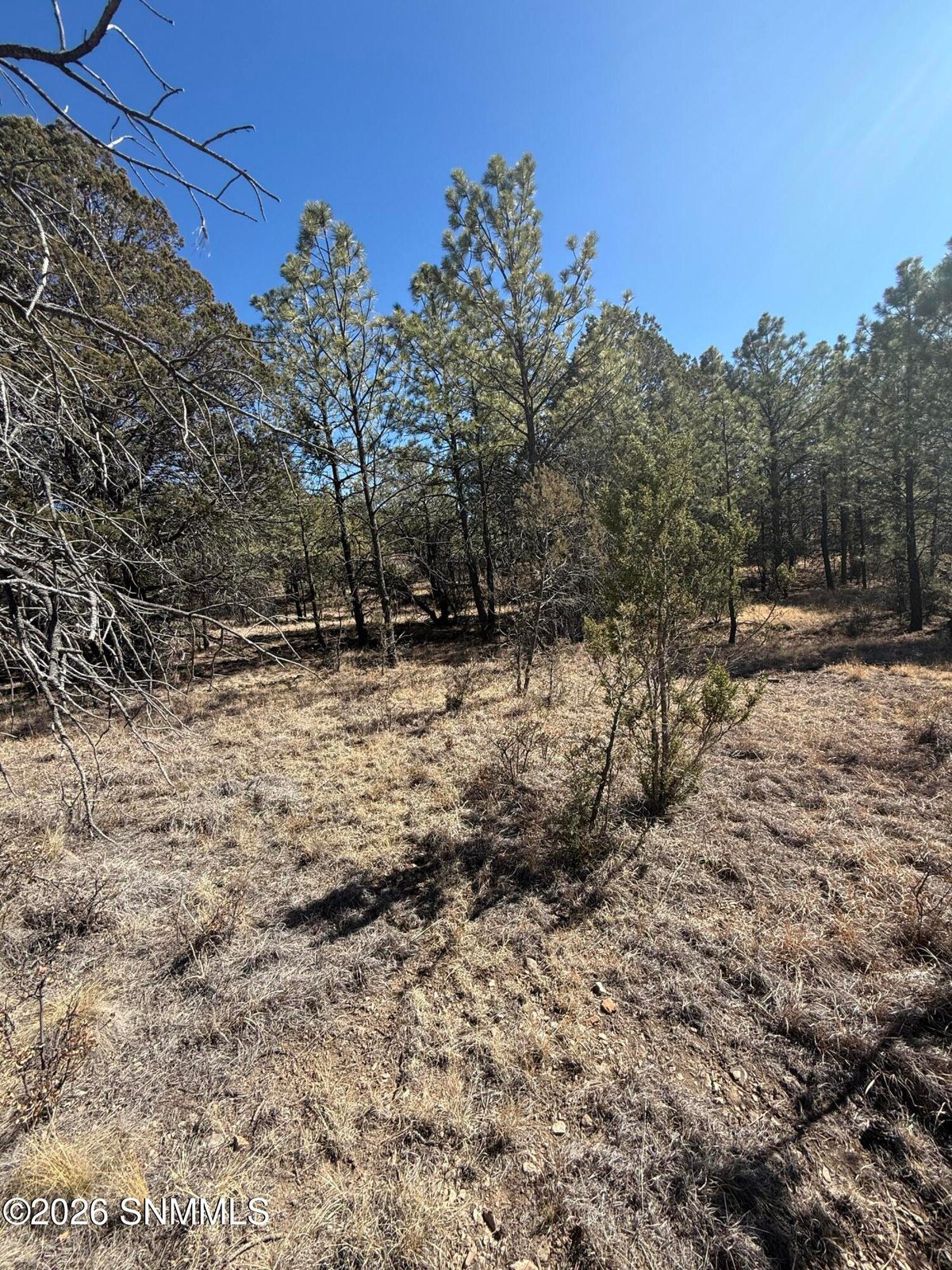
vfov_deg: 102.1
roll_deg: +7.1
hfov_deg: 85.7
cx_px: 476
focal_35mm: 14
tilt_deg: -7.7
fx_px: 513
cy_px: 635
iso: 50
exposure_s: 1/1017
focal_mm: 2.22
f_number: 2.2
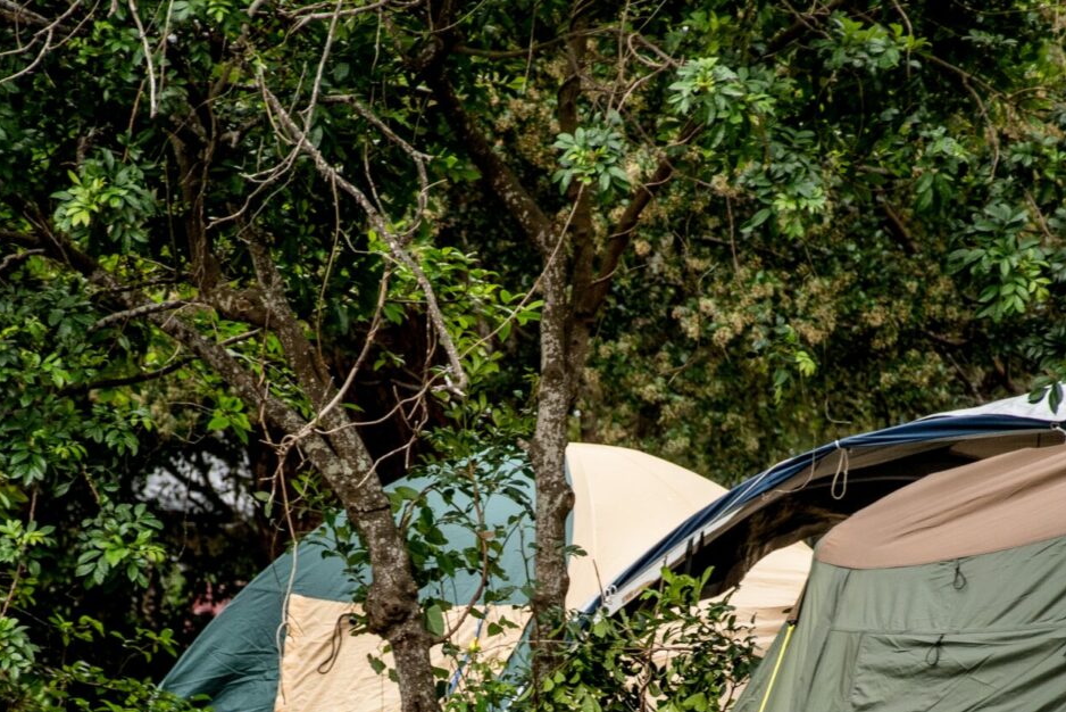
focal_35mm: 356
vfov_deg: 3.9
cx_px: 485
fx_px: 10544
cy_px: 710
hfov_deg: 5.8
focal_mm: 116
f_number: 5.6
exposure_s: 1/320
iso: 250
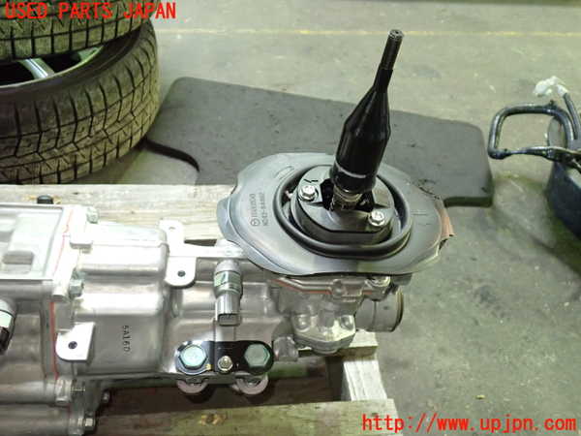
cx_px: 290
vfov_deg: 44.2
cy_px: 218
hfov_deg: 56.8
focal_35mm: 32
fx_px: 537
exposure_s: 1/30
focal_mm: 5.79
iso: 800
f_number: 2.4
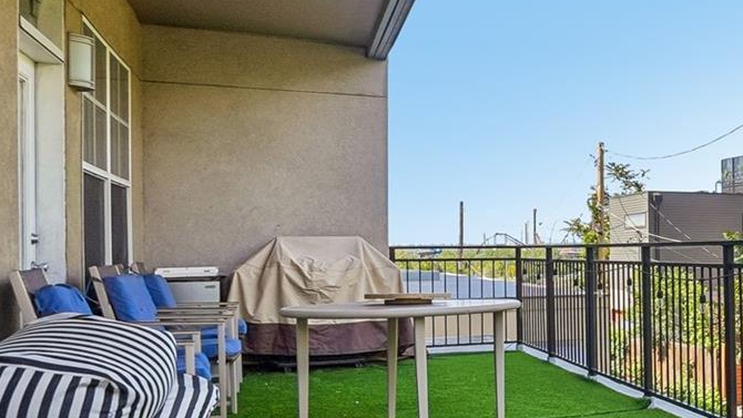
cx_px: 797
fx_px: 887
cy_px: 265
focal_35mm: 45
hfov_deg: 38.5
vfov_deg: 26.4
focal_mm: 12
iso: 100
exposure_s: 1/100
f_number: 8
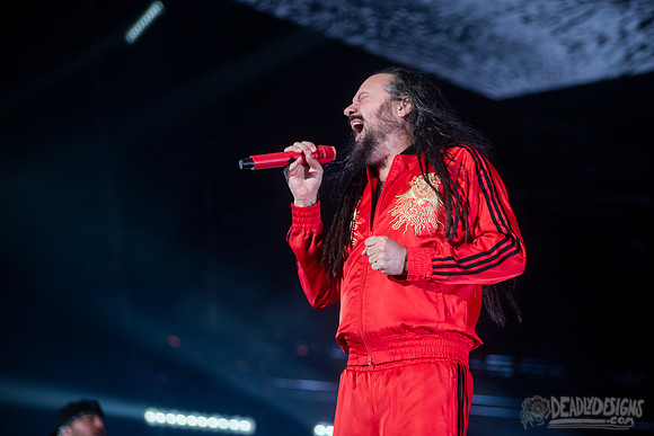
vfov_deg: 10.1
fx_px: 2474
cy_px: 180
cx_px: 384
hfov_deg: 15.0
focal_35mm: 136
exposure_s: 1/500
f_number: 3.2
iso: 1000
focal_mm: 116
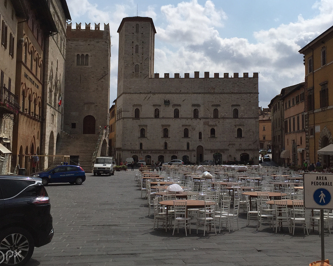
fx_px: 404
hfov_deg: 44.7
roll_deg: -1.8
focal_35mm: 41
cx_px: 187
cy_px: 116
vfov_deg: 36.4
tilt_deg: +5.4
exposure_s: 1/7937
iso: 32
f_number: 2.2
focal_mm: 4.15
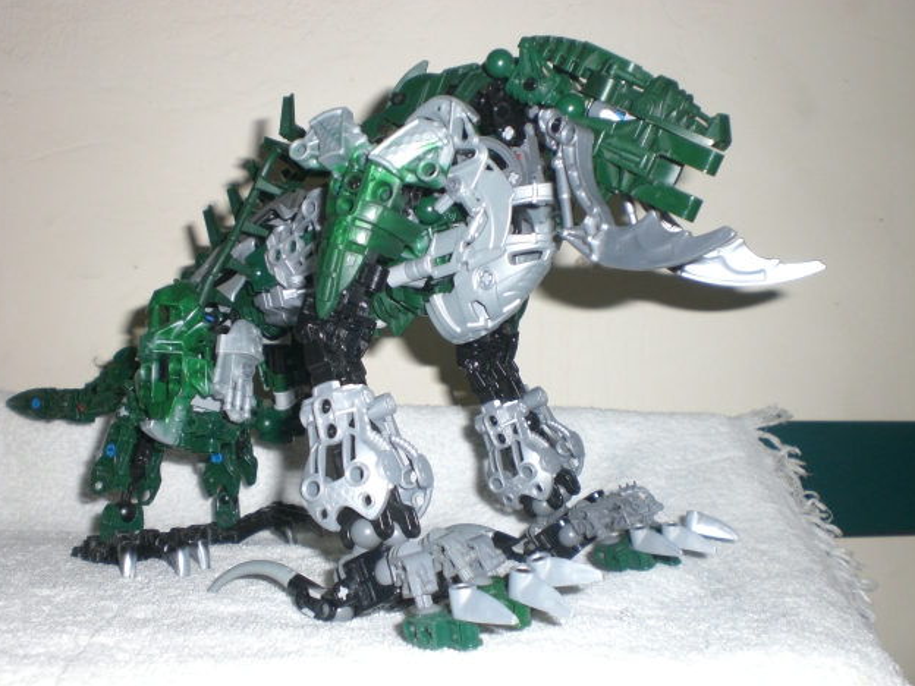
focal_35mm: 39
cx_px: 452
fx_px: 1031
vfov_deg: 36.8
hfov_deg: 47.9
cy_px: 336
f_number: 3.1
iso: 100
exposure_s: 1/60
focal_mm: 6.3
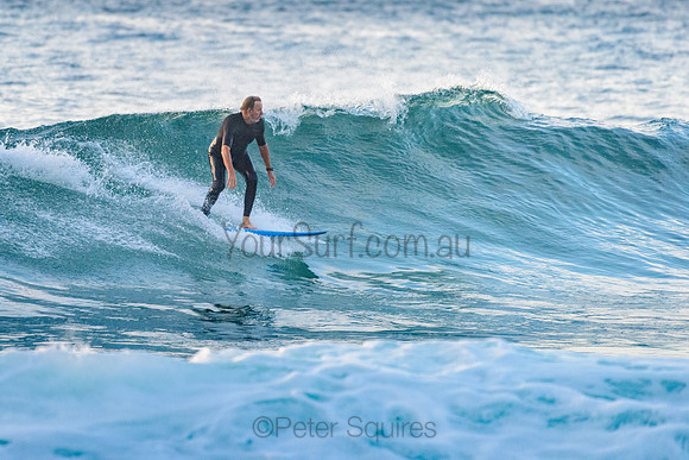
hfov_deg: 3.4
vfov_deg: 2.2
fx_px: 11720
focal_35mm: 612
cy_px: 179
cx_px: 267
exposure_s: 1/2000
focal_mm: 500
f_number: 5.6
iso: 2800
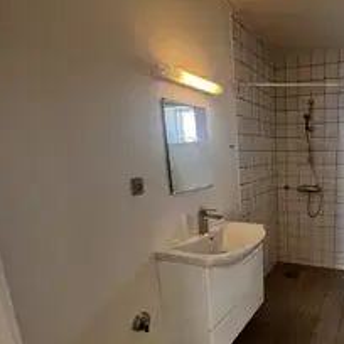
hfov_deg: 62.2
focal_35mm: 21
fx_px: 236
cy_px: 204
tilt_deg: -12.4
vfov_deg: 71.5
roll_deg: +0.0
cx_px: 301
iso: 100
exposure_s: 1/100
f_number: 1.8
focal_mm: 1.57
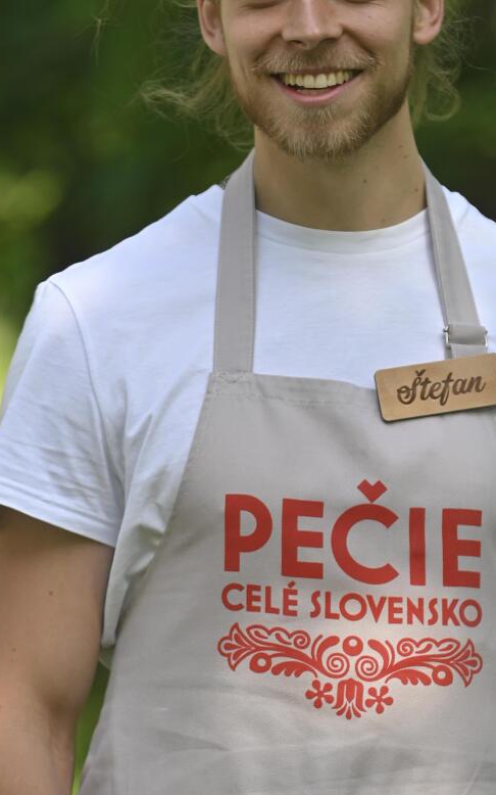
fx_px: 6902
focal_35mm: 319
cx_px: 311
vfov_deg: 6.6
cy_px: 497
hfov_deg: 4.1
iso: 200
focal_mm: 135
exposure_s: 1/800
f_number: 4
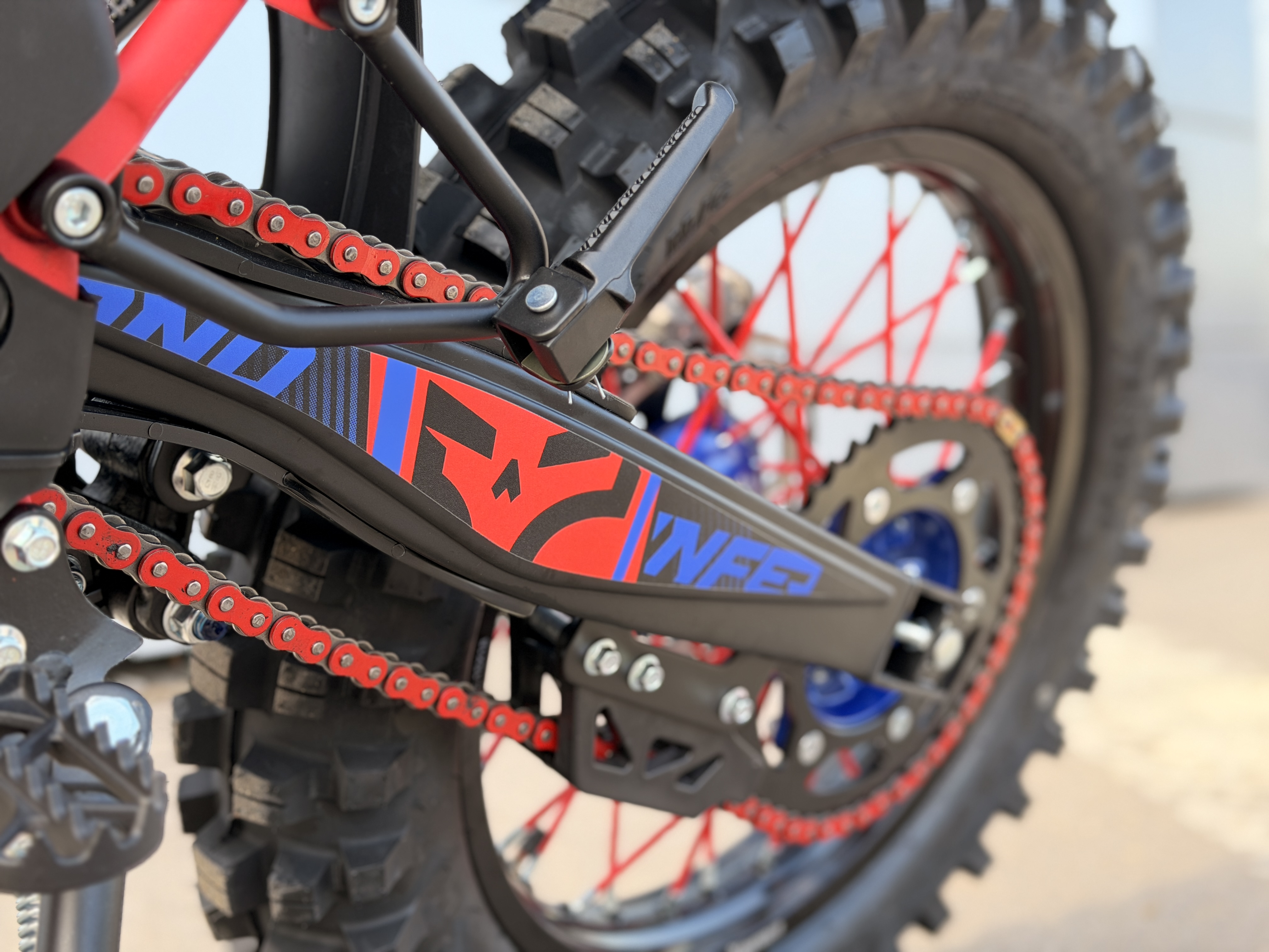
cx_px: 634
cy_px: 476
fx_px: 1760
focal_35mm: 48
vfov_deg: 30.3
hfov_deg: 39.7
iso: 80
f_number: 1.78
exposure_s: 1/277
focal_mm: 6.76
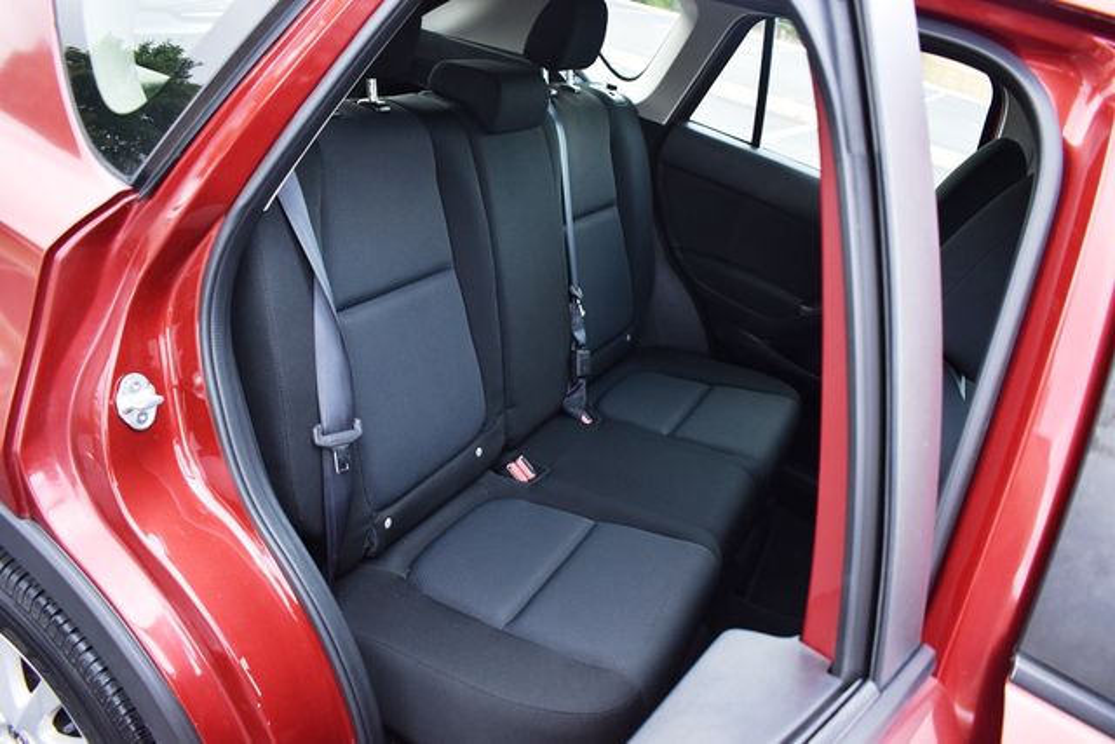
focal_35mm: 27
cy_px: 372
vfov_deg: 48.0
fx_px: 836
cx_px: 558
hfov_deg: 67.4
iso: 500
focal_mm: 18
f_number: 3.5
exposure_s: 1/250
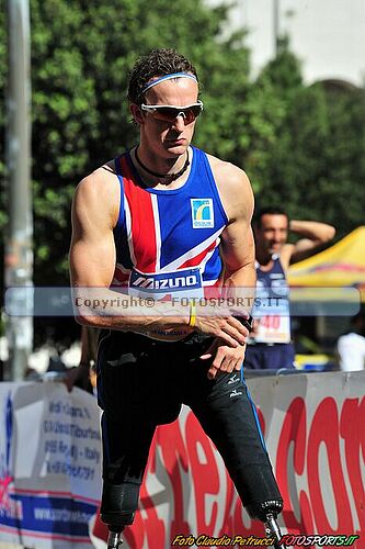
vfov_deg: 8.2
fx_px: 3804
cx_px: 182
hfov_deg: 5.5
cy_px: 274
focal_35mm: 250
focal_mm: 250
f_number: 10
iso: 200
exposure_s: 1/400
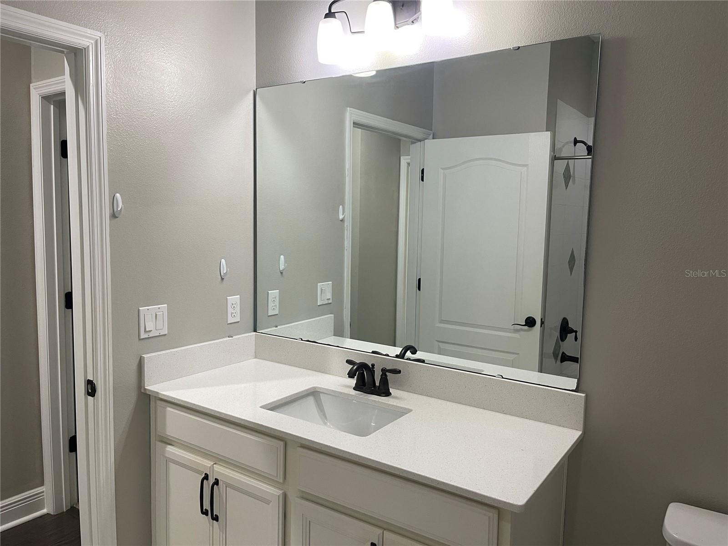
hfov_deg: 69.4
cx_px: 364
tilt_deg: -7.2
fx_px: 526
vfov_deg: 54.9
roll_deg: -1.9
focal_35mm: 25
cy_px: 273
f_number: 1.6
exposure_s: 1/60
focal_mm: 5.1
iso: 125
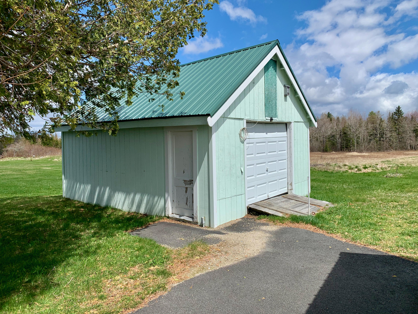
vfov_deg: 53.1
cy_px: 157
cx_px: 209
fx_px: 314
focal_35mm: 26
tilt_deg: -3.3
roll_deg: +1.3
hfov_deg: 67.3
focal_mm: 4.25
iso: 25
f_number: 1.8
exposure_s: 1/3289
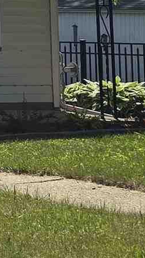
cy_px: -39
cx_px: -416
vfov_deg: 12.1
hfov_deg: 6.0
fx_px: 1188
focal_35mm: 174
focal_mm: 6.3
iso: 12
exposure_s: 1/1038
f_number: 1.7
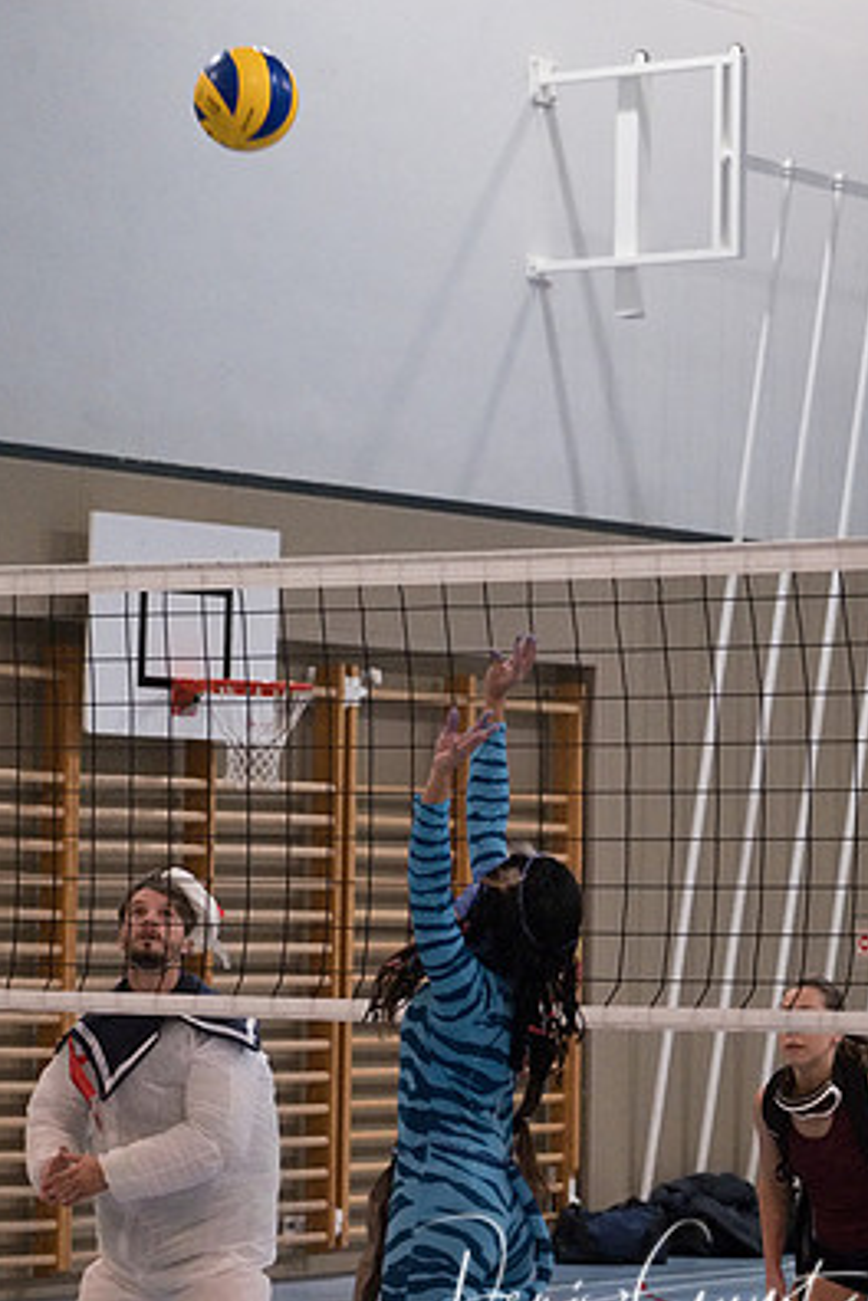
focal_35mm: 128
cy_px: 729
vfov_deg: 16.0
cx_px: 646
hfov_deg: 10.7
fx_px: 4629
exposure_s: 1/500
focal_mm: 50
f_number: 2.8
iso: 6400
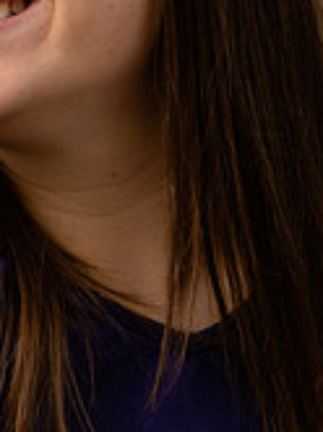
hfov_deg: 3.6
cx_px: 13
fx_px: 5114
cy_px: 154
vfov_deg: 4.8
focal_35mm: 410
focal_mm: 105
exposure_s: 1/250
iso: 64
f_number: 3.2
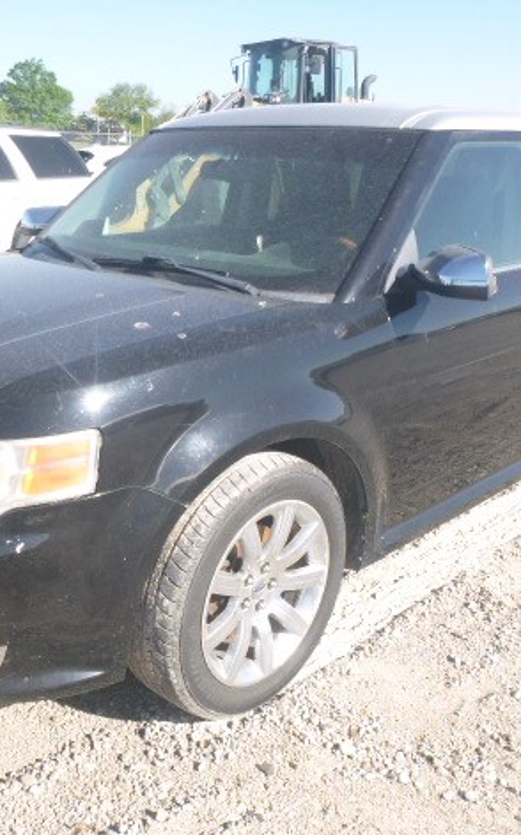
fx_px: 819
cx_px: 222
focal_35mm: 36
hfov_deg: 35.2
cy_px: 424
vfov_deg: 54.0
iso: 100
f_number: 3.9
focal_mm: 4.5
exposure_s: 1/250
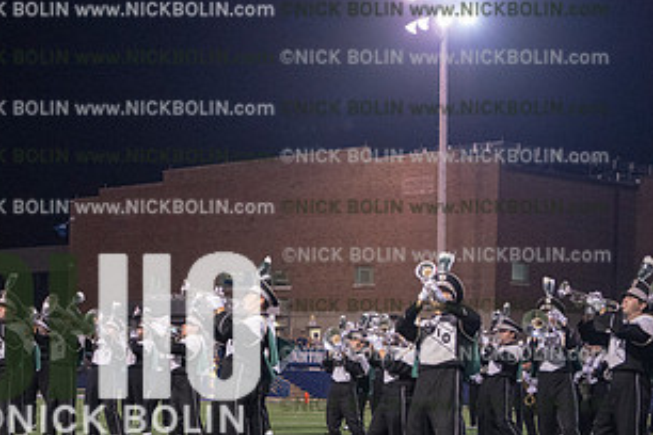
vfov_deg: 14.9
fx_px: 1651
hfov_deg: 22.0
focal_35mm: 91
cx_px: 109
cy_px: 355
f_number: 3.2
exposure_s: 1/500
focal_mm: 48
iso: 3200
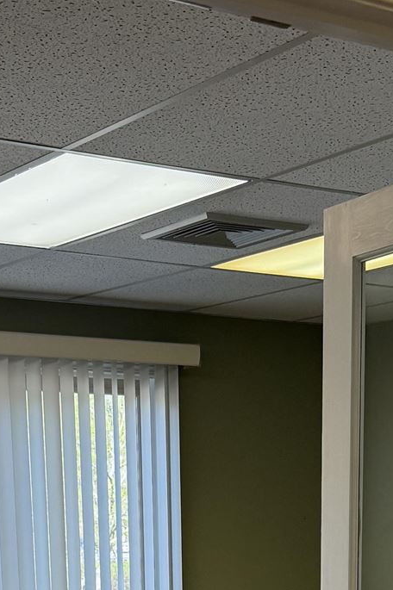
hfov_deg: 16.2
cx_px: 224
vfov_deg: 21.1
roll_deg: -0.3
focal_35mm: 84
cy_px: 840
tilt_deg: -13.0
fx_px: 1377
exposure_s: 1/235
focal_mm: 6.76
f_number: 1.78
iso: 200
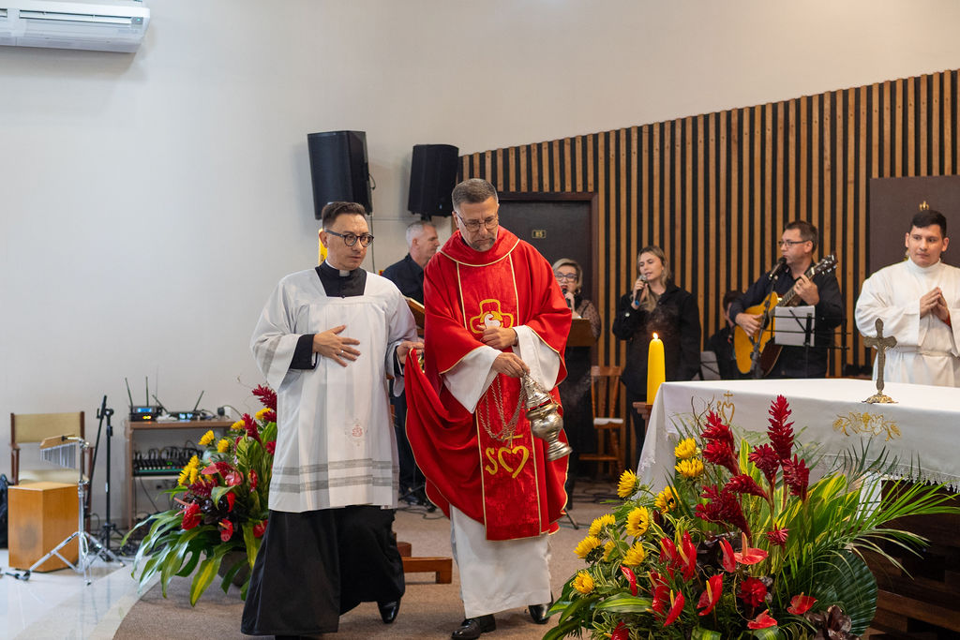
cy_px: 320
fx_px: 1423
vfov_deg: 25.4
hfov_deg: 37.3
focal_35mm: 53
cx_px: 482
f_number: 2
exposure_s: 1/160
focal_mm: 35
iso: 1000
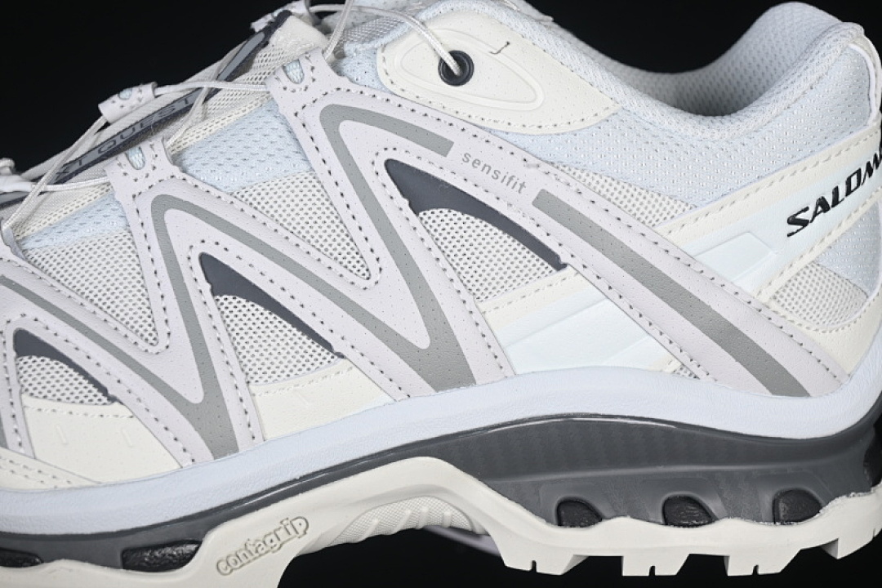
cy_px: 294
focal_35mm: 75
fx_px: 1837
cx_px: 441
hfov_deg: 27.0
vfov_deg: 18.2
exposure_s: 1/80
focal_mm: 50
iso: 160
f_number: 7.1
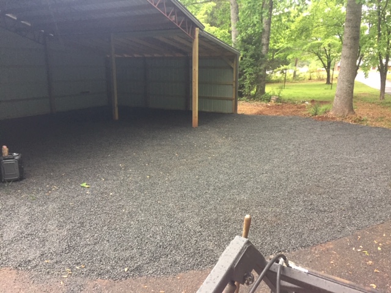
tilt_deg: -14.1
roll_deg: +0.2
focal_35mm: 29
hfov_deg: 61.7
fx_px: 328
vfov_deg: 48.2
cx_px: 196
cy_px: 146
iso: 125
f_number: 2.2
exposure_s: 1/30
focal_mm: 4.15
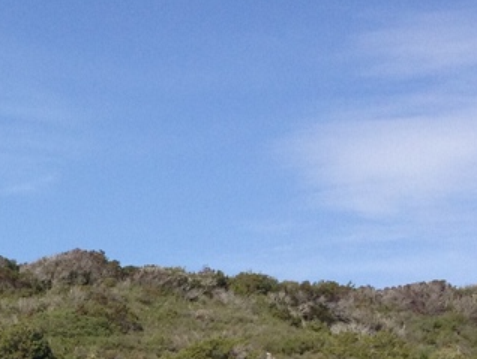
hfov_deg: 14.6
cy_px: 541
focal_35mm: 132
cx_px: -32
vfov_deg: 10.8
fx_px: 1820
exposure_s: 1/1453
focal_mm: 4.28
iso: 64
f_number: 2.4
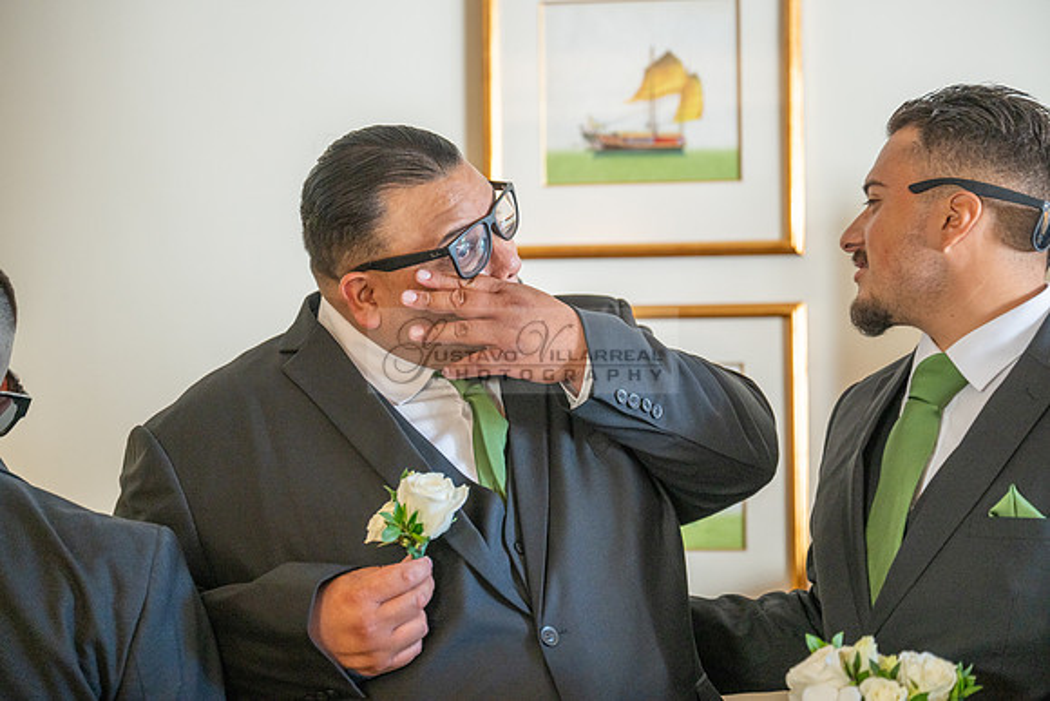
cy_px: 350
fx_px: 2042
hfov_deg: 28.8
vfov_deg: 19.5
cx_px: 525
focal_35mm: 70
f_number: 2.8
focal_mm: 70
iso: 800
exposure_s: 1/160
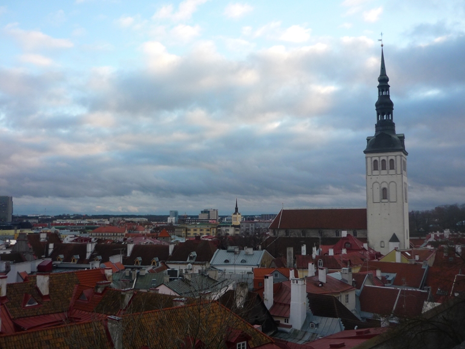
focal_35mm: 33
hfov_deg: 55.4
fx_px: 443
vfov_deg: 42.9
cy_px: 174
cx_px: 232
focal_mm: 5.5
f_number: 2.8
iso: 100
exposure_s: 1/200
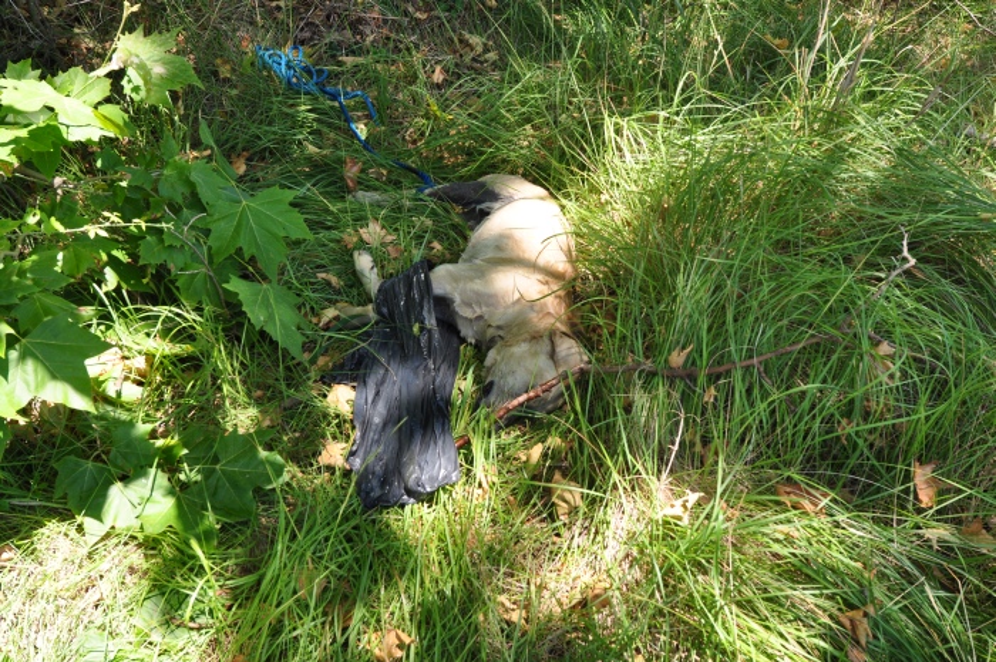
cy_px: 331
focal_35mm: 36
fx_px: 995
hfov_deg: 53.2
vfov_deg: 36.8
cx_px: 498
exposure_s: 1/80
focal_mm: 24
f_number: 8
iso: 200
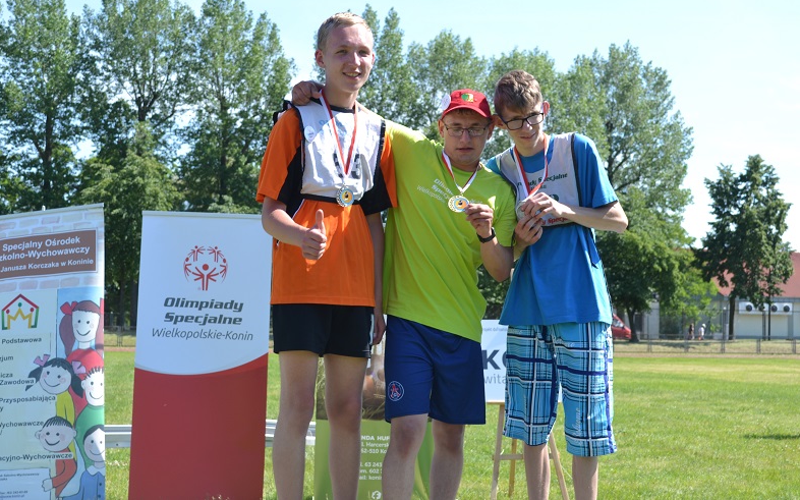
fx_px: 1221
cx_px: 405
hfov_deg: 36.3
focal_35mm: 56
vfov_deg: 23.1
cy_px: 230
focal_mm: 36
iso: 100
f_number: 5.6
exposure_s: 1/125
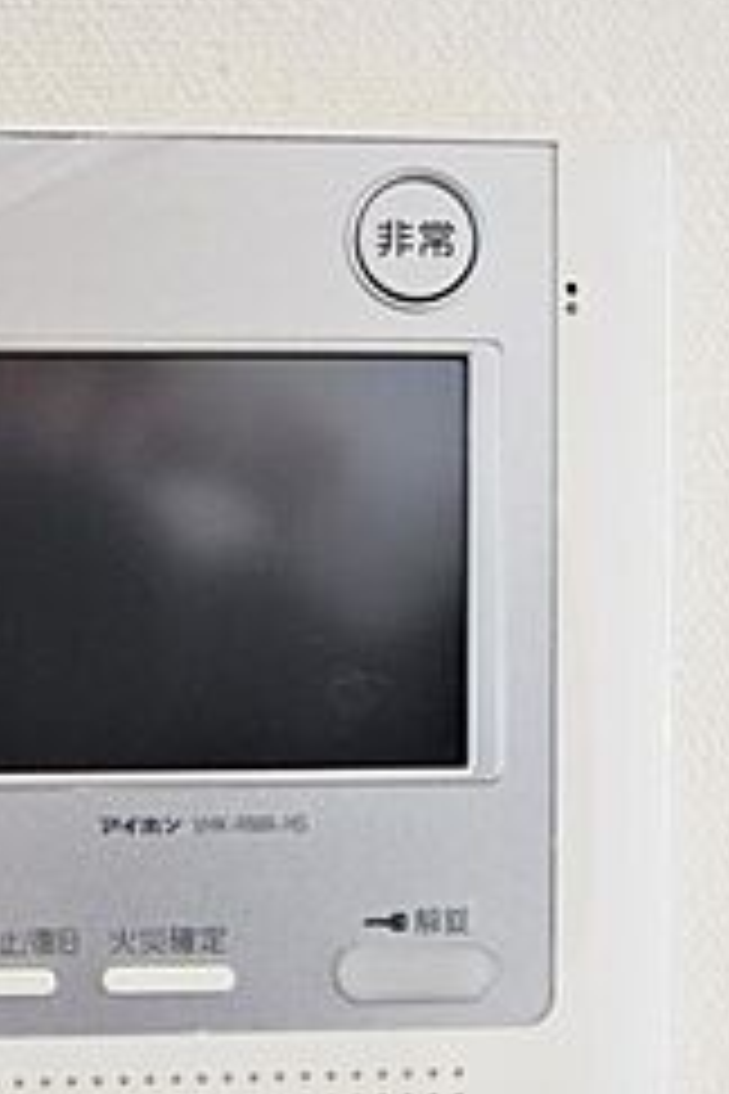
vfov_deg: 27.8
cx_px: 178
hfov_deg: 19.1
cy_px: 900
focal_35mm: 71
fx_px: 2156
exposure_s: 1/40
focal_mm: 24
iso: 250
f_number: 4.5
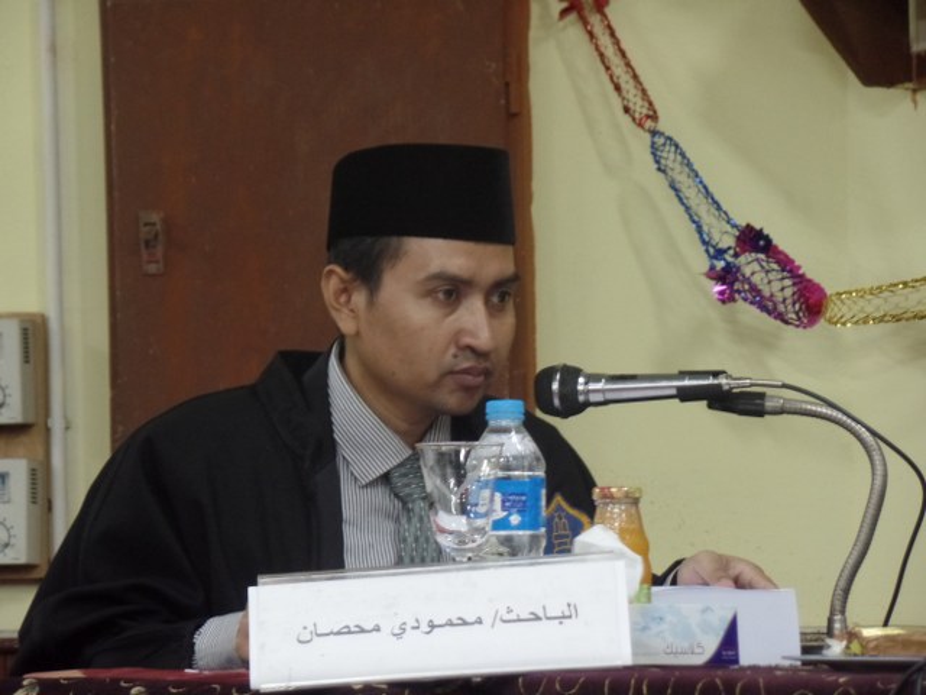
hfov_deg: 9.1
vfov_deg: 6.8
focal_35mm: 217
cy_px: 348
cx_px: 463
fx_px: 5805
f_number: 4.8
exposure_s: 1/15
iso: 640
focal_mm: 38.6
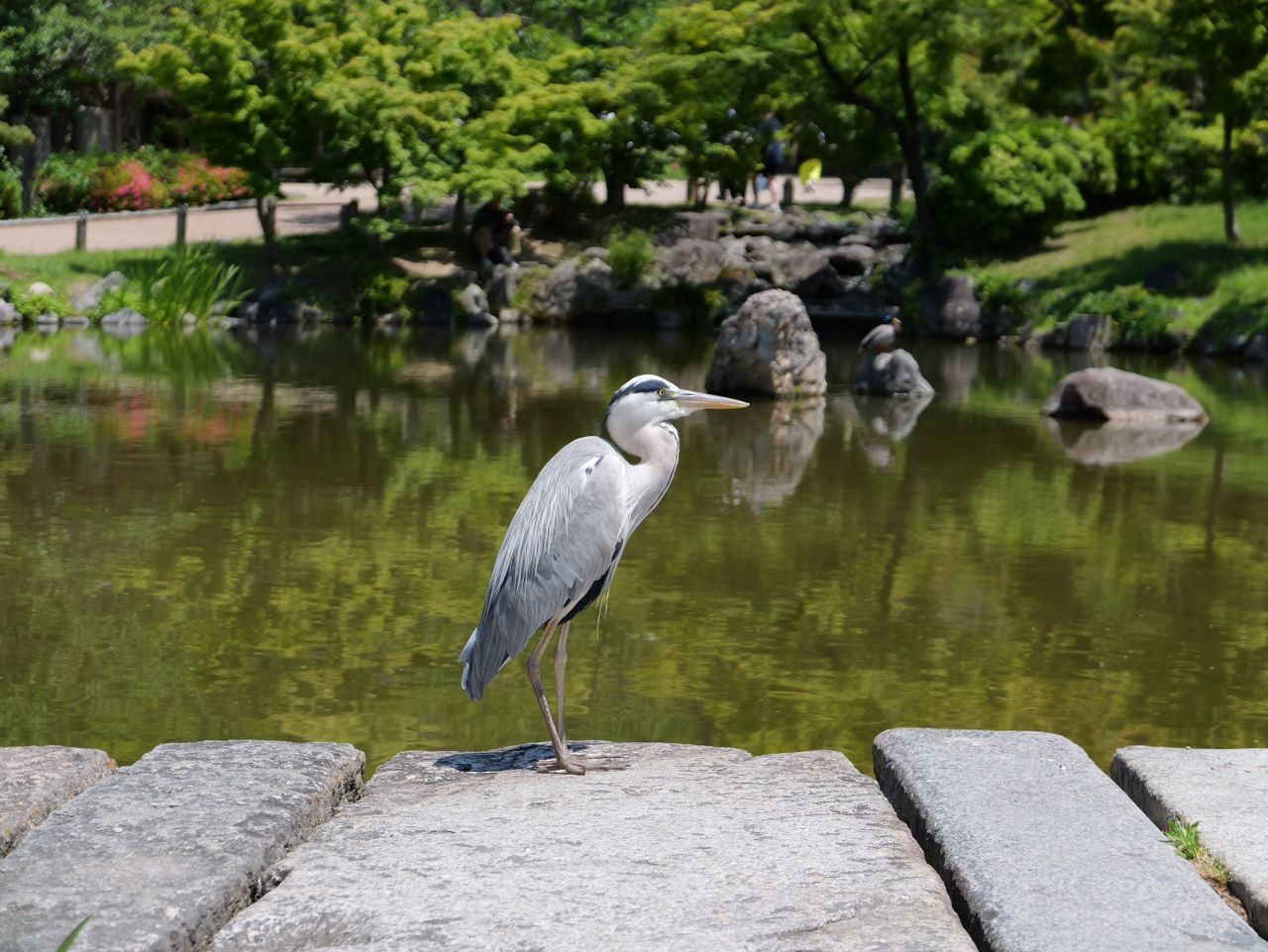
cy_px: 476
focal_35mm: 74
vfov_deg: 19.9
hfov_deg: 26.3
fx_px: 2712
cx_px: 634
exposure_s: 1/1250
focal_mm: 33.5
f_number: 2.8
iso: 100
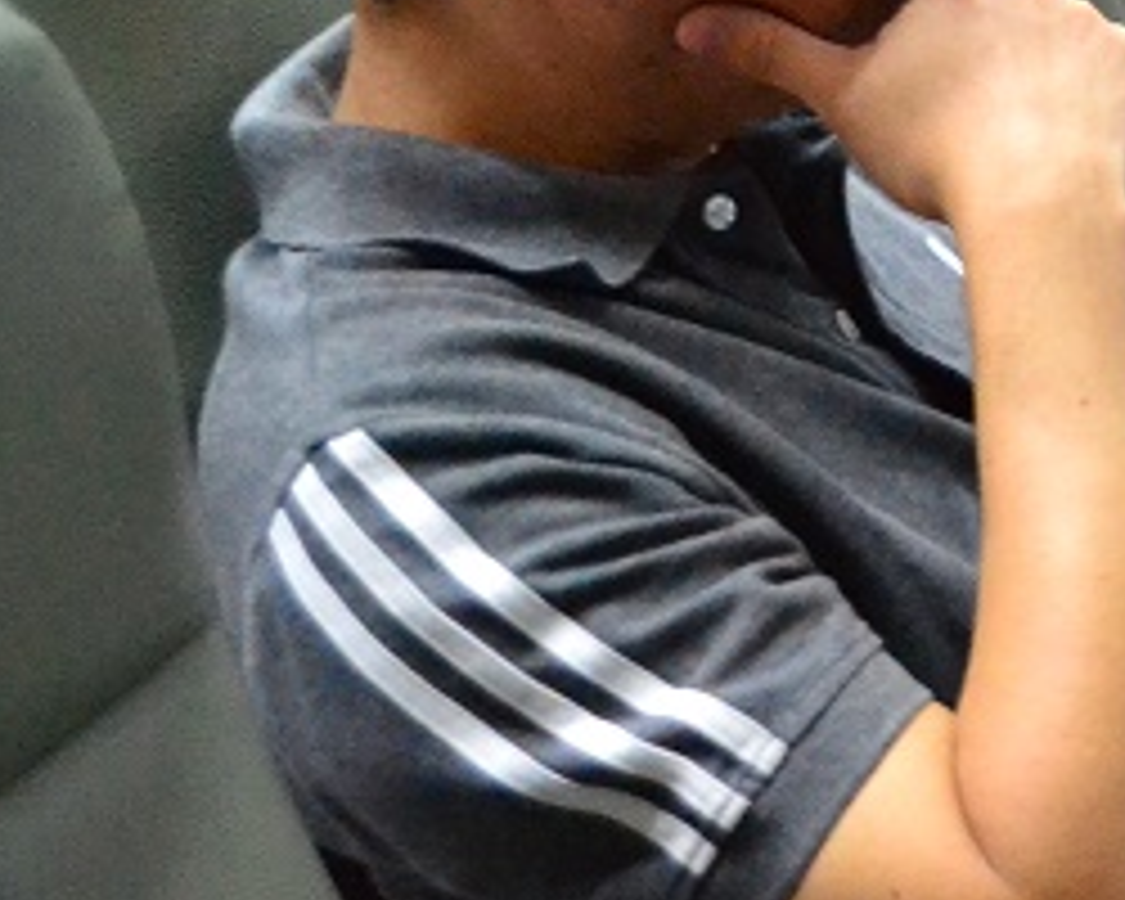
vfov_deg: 13.0
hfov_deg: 15.4
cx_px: 1602
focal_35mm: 117
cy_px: -16
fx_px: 3896
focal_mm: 26
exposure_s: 1/30
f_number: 4.2
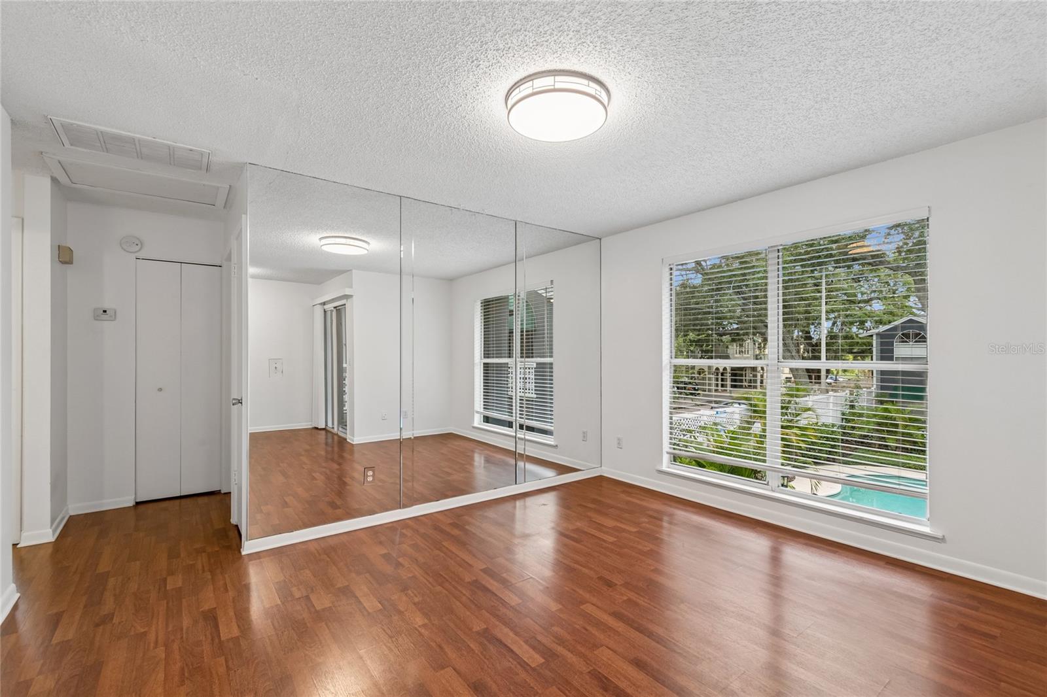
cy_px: 348
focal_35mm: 15
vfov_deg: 77.3
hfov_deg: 100.4
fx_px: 436
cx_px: 524
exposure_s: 1/13
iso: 100
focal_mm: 10
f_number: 7.1
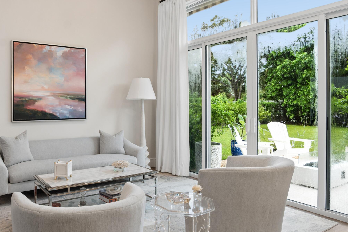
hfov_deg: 65.6
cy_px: 109
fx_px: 261
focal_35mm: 27
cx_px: 116
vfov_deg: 47.9
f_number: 9
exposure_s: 1/13
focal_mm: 12
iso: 200
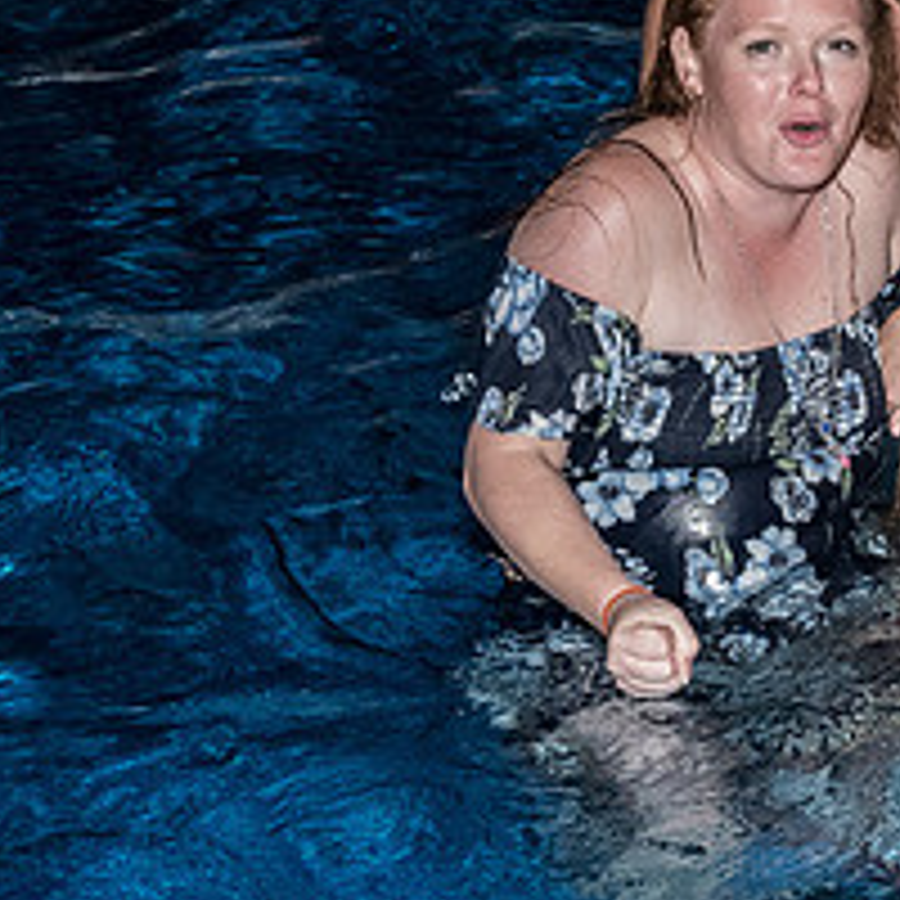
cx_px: 1241
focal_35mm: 138
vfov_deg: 12.6
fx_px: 4059
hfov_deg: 12.2
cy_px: 311
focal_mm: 28
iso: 2000
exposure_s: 1/100
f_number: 6.3
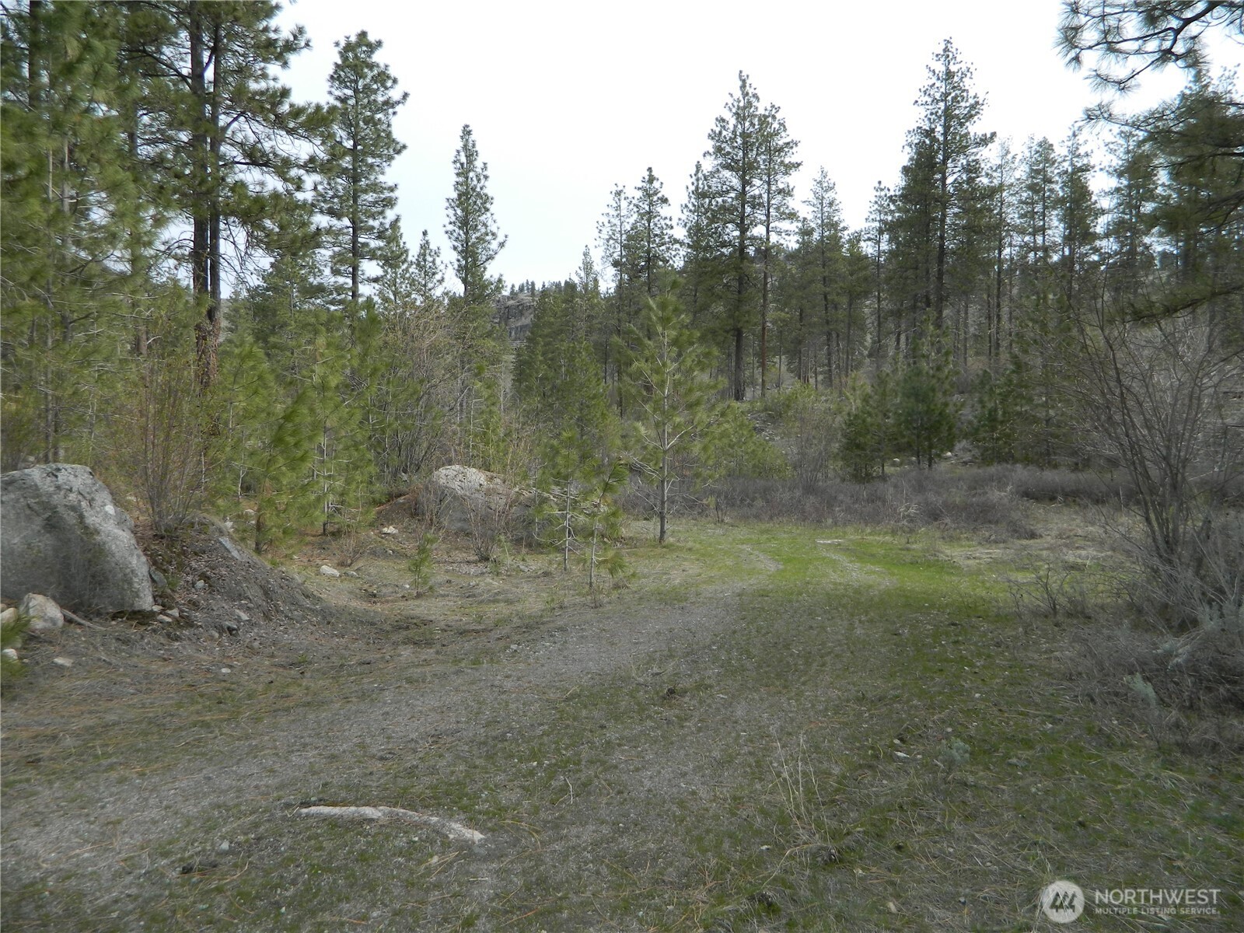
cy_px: 466
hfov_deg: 69.4
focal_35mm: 25
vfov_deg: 54.9
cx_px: 622
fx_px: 898
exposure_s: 1/640
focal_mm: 4.5
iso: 80
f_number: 3.1
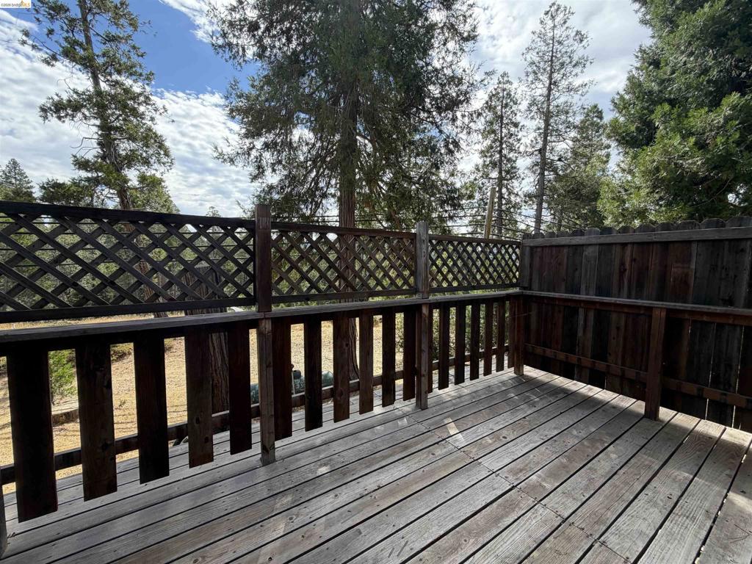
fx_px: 304
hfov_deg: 102.1
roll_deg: -1.2
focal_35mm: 14
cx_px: 376
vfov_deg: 85.7
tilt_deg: -4.8
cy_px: 282
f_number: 2.2
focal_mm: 2.22
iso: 40
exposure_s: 1/502
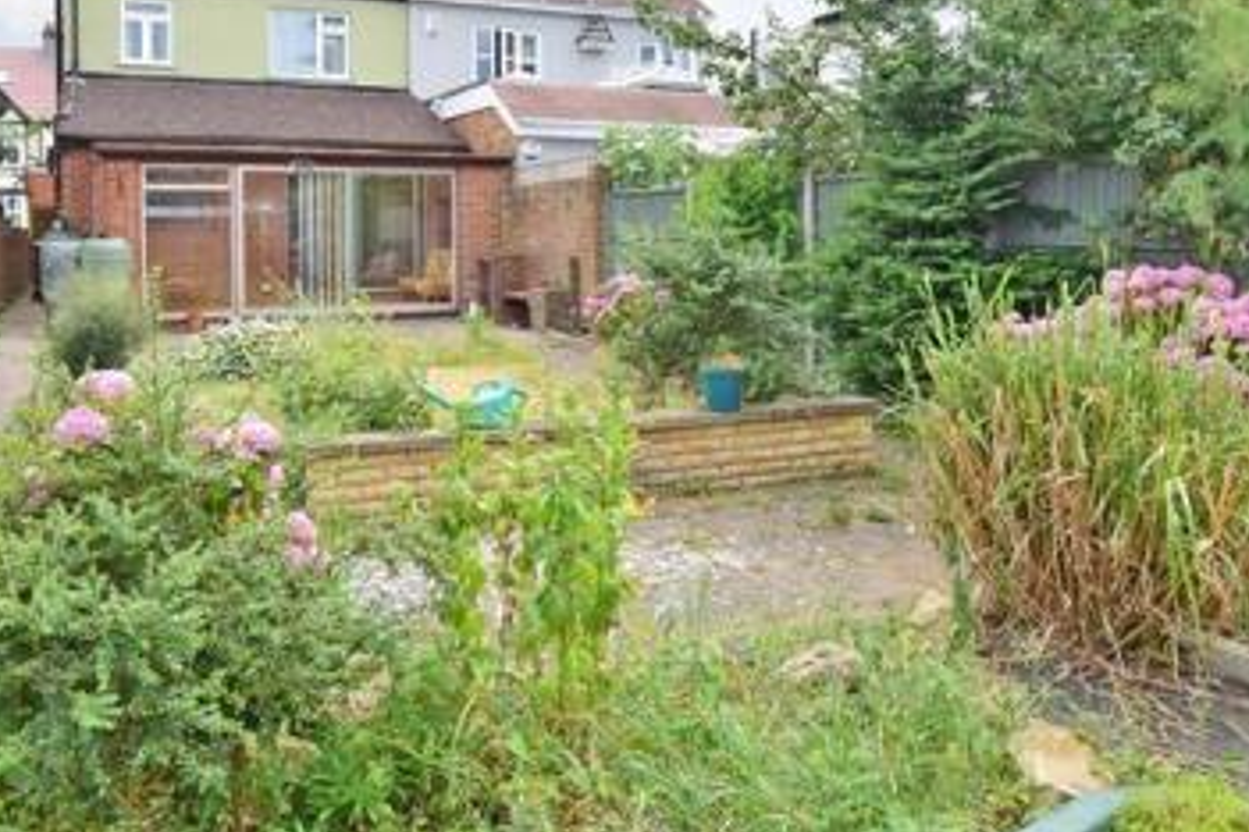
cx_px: 512
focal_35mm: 28
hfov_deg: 65.0
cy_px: 276
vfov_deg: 45.7
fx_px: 971
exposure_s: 1/320
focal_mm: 10
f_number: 9
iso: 200
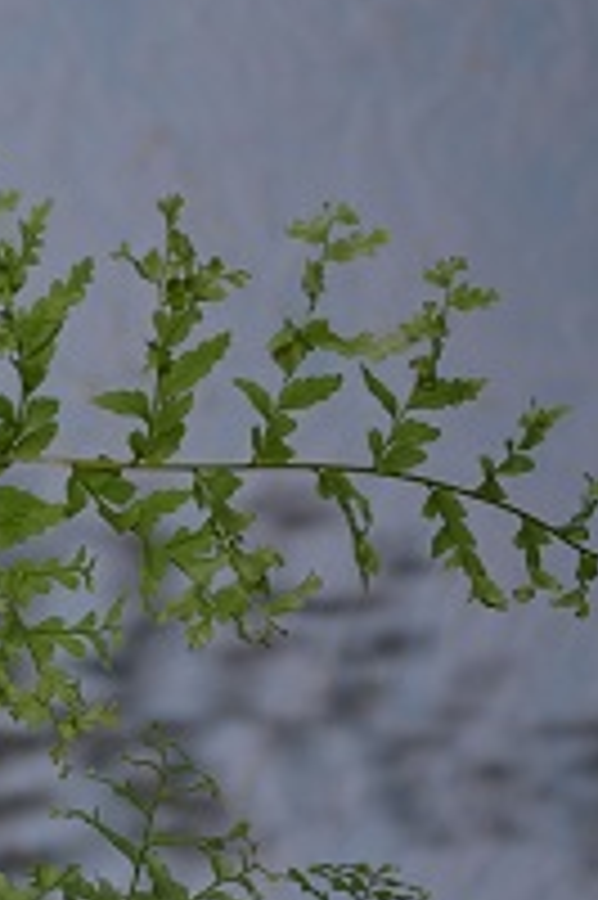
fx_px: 3319
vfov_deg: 15.4
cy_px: 592
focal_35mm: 133
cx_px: -353
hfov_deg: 9.9
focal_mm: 36
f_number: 5.6
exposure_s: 1/30
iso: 200
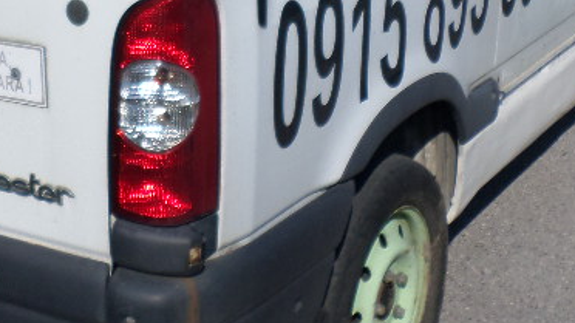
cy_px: -100
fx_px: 1143
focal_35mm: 75
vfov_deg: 15.3
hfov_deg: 28.1
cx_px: 201
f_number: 9.2
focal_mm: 4.5
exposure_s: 1/250
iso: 80
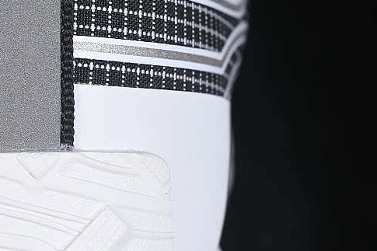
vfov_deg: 8.2
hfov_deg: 12.2
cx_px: 14
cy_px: 128
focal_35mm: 167
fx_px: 1748
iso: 160
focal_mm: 50
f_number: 7.1
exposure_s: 1/80
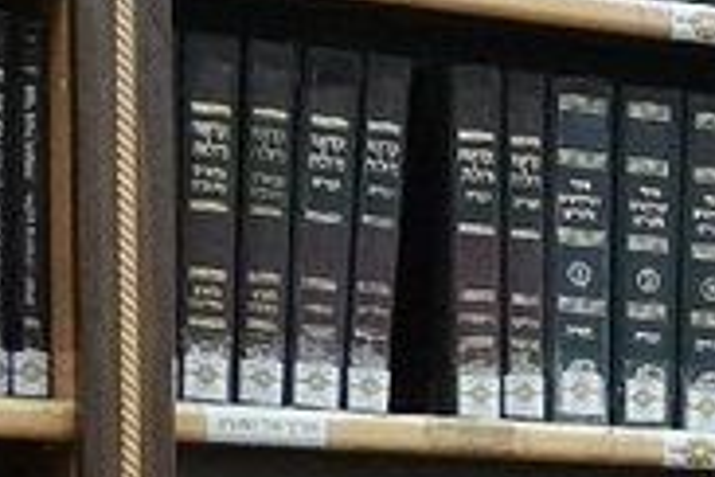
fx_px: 4492
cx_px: 2145
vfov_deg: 5.4
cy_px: 1773
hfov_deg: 7.9
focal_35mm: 226
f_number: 6.3
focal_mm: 19.7
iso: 3200
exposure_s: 1/250
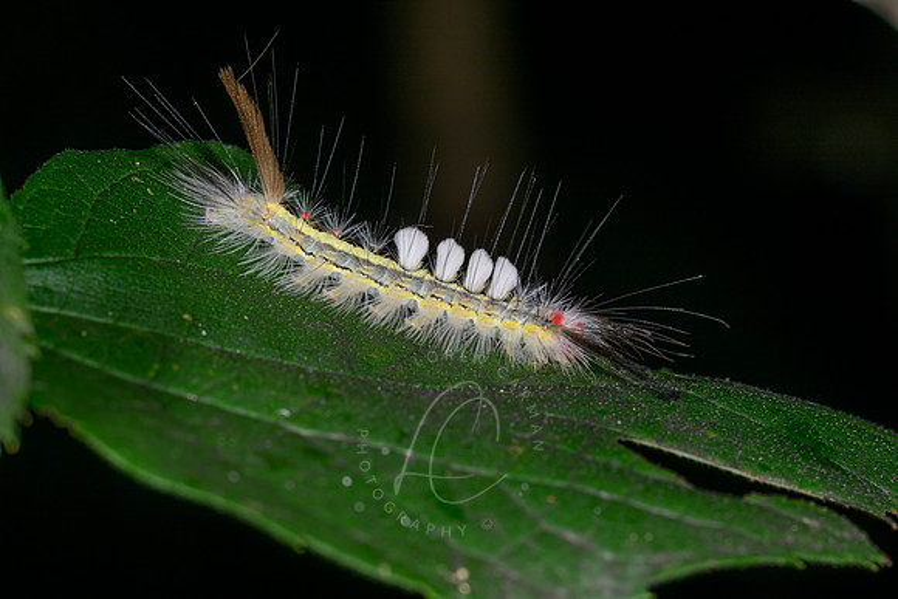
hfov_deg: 19.5
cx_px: 449
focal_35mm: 105
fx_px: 2620
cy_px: 300
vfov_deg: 13.0
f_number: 22
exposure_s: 1/250
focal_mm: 105
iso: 64
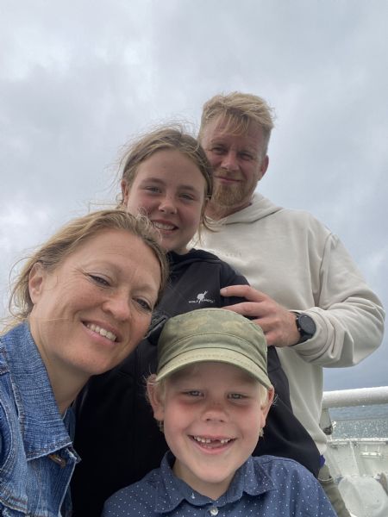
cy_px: 258
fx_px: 448
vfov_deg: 60.0
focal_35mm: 30
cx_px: 194
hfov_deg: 46.8
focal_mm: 2.71
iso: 25
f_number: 2.2
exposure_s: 1/546
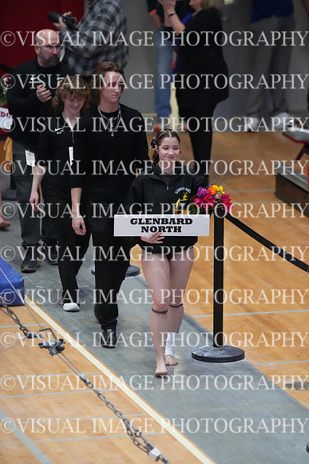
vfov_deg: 6.9
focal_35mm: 300
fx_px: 3860
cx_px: 154
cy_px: 232
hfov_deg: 4.6
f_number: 3.5
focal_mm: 300
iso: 20000
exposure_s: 1/1600
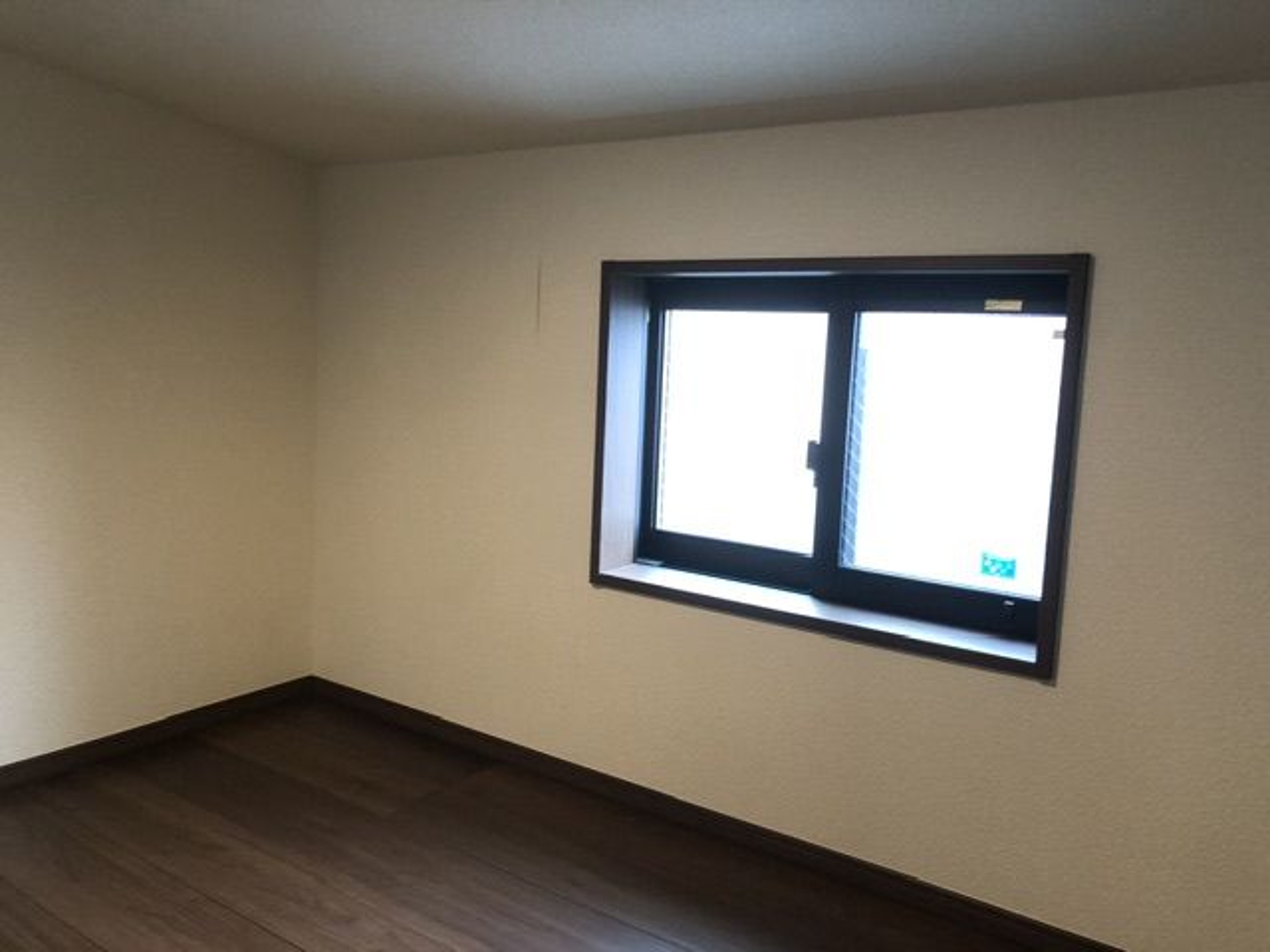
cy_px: 476
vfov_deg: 49.7
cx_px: 635
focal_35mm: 28
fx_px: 1027
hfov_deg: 63.4
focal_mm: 4
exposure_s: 1/23
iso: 40
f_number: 1.8
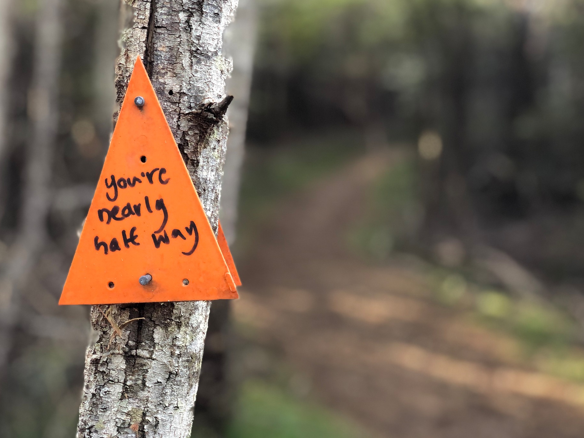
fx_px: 928
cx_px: 296
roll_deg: +2.8
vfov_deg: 26.6
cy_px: 212
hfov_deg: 34.9
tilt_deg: +2.5
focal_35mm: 55
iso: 100
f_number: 2.4
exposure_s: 1/30
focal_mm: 6
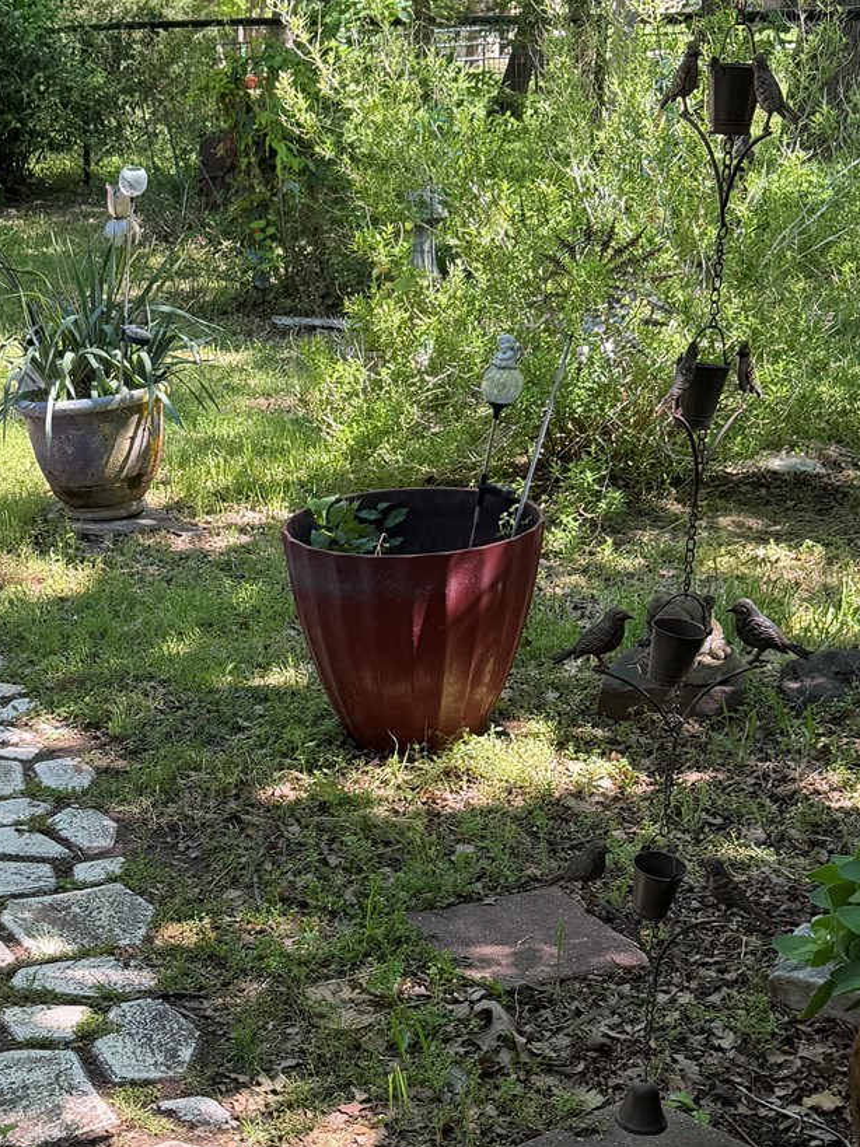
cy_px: 805
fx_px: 1988
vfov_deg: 31.8
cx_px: 120
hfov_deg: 23.9
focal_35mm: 60
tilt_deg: -21.3
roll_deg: +1.1
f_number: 1.78
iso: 80
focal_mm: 6.76
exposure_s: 1/301
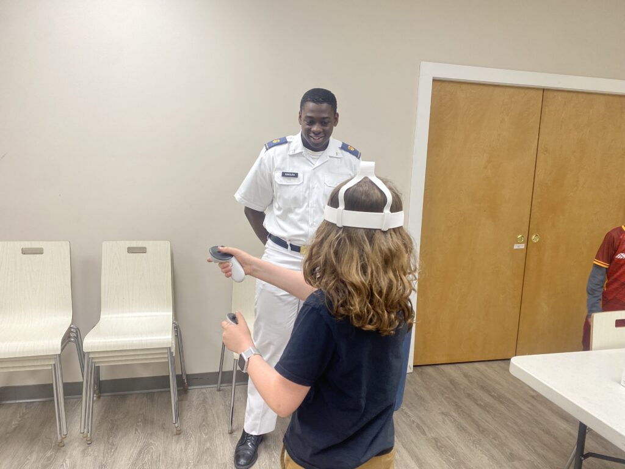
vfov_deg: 53.1
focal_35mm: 26
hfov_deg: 67.3
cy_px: 234
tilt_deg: -9.4
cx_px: 312
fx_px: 469
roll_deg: -1.7
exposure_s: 1/60
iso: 64
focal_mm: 4.25
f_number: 1.8
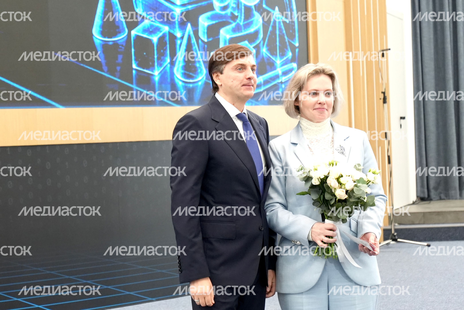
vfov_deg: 13.4
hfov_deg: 20.0
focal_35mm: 102
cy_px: 155
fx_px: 1315
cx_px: 232
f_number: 5
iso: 3200
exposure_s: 1/160
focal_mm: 68
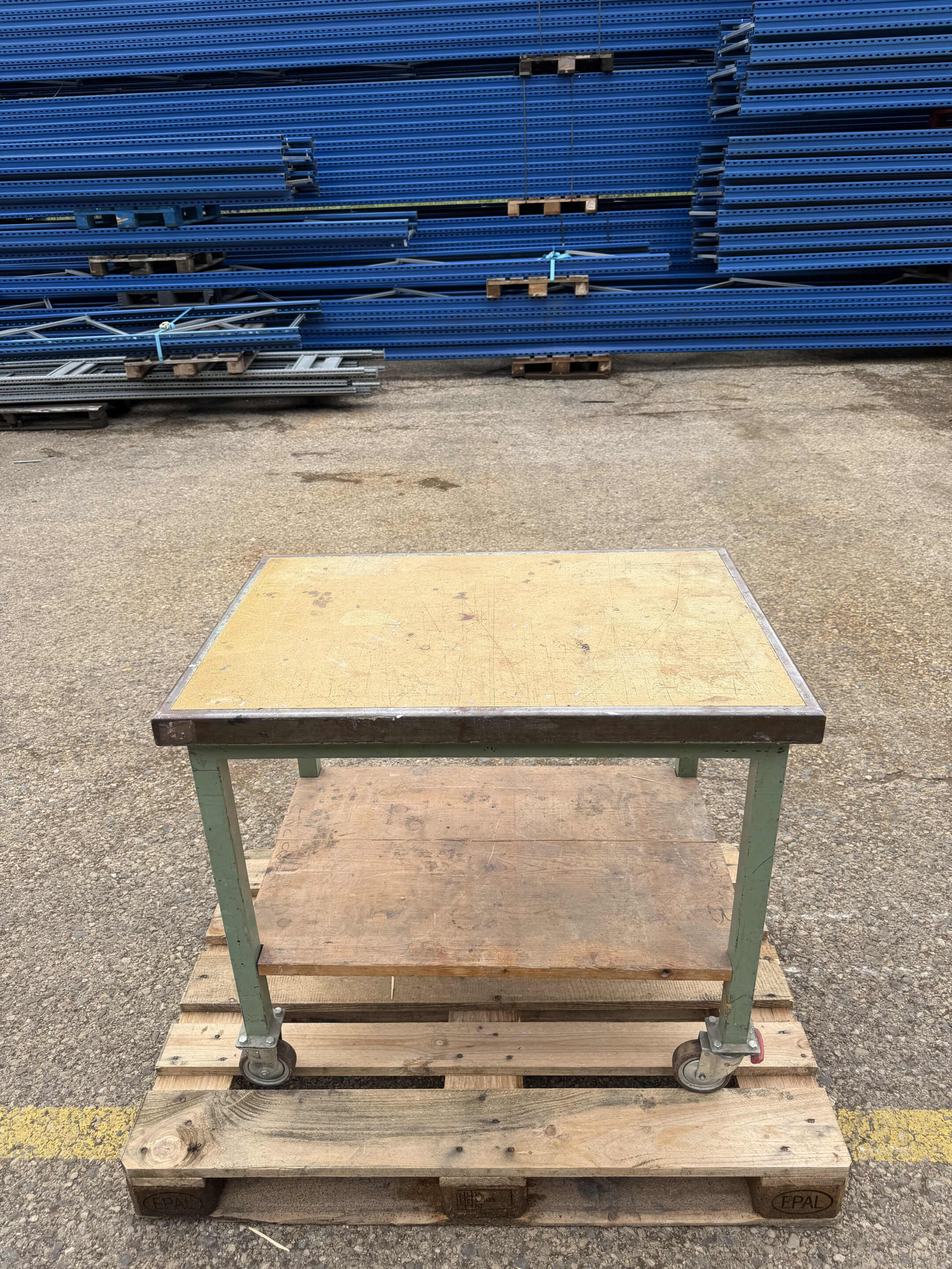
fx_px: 880
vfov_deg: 71.6
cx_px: 476
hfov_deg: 56.8
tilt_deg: -27.8
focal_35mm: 24
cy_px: 634
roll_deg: +1.0
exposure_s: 1/1271
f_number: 1.78
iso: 80
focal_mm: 6.76
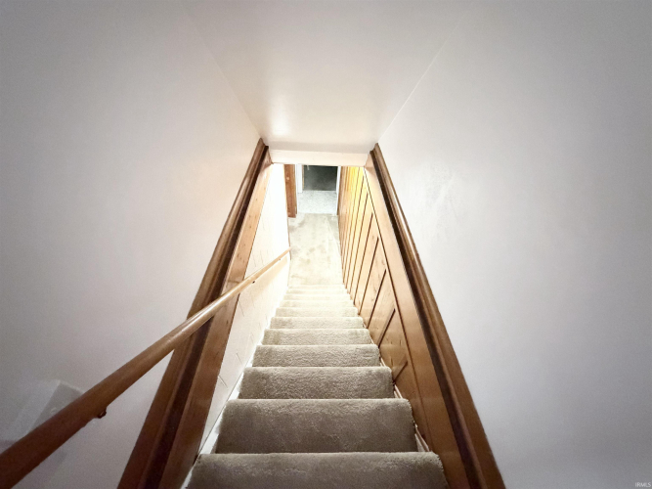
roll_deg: -2.7
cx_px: 326
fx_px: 264
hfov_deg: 102.1
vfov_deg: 85.7
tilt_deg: -44.5
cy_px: 244
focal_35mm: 14
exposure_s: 1/40
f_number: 2.2
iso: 1600
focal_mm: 2.22
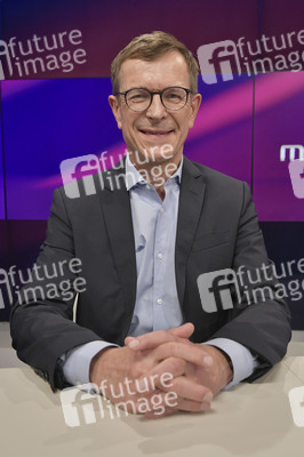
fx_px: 482
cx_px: 152
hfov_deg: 35.0
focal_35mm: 38
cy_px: 228
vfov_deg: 50.7
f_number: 6.3
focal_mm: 38
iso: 2500
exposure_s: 1/200
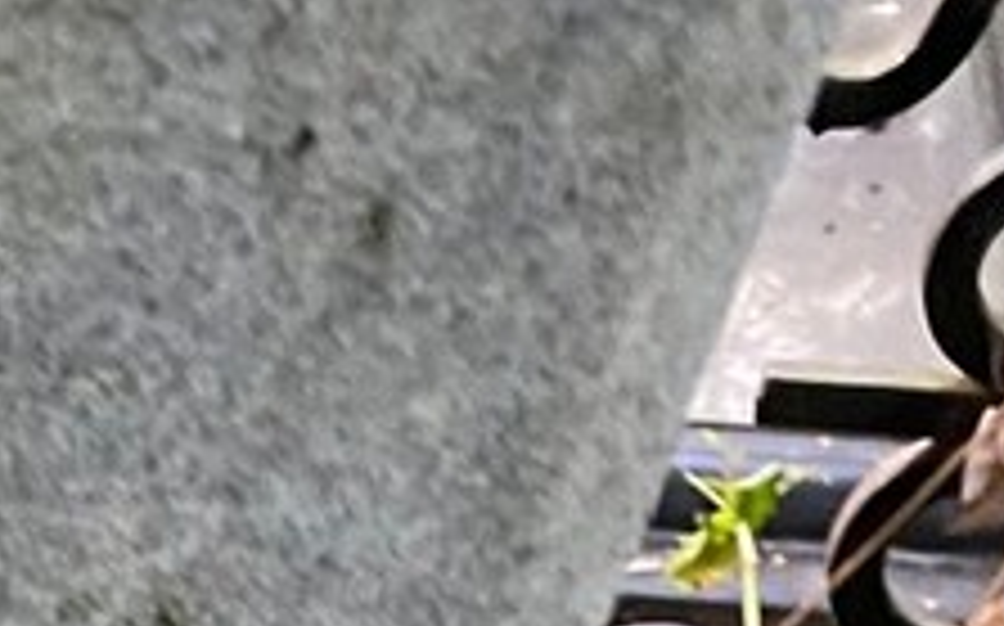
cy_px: 2427
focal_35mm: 178
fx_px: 4867
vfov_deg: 6.2
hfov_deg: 10.2
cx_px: -1445
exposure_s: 1/70
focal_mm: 4.25
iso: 125
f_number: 1.8
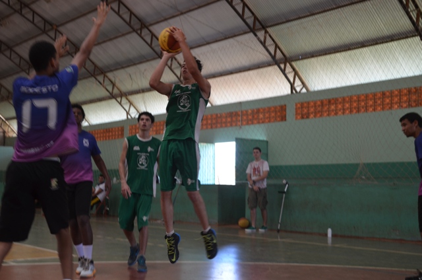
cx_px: 211
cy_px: 140
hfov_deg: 39.0
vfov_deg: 26.4
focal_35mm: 51
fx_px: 597
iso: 400
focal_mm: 34
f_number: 5
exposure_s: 1/80
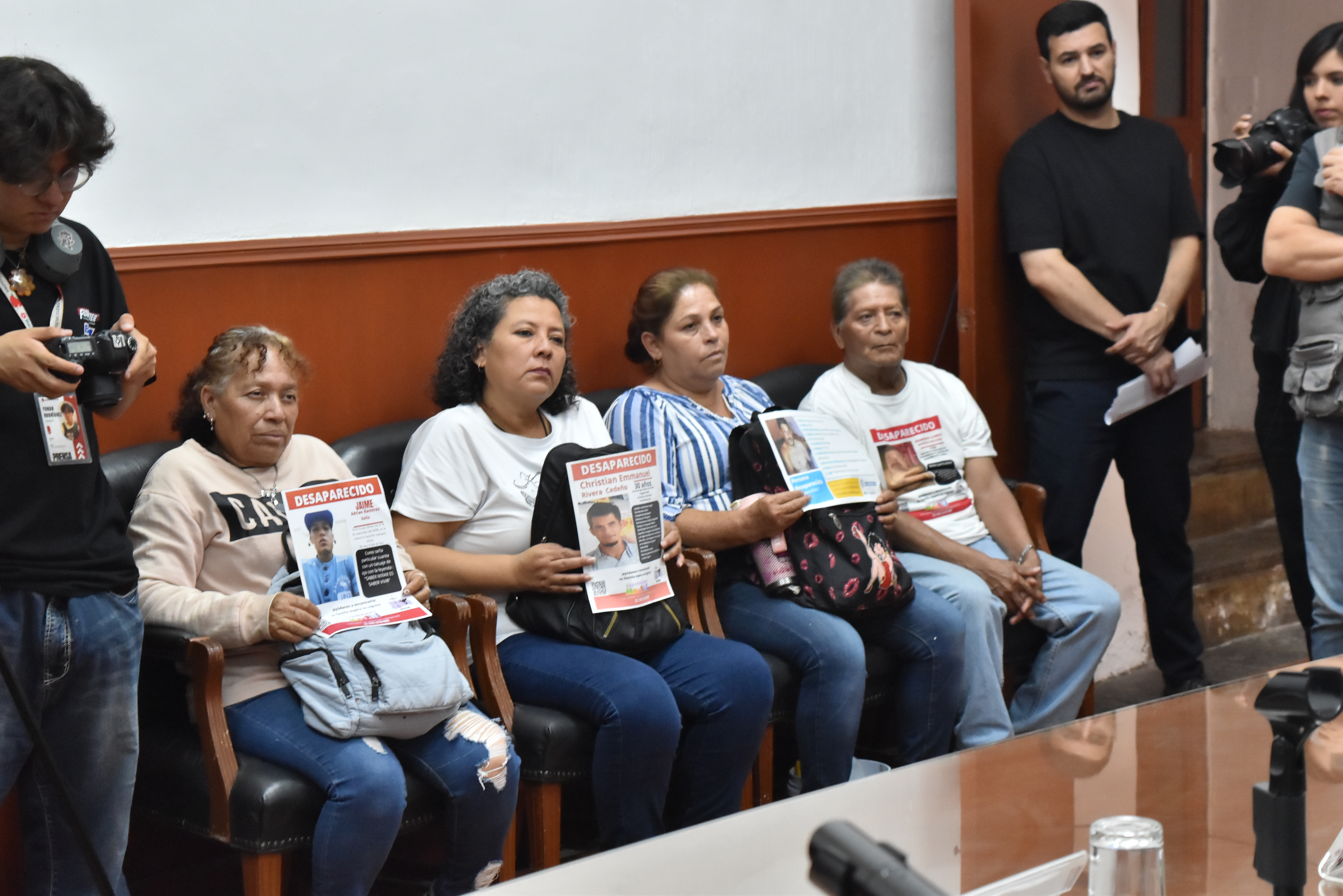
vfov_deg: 18.2
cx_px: 672
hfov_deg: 27.0
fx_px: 2798
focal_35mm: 75
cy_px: 448
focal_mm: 50
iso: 2000
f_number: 7.1
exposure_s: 1/80
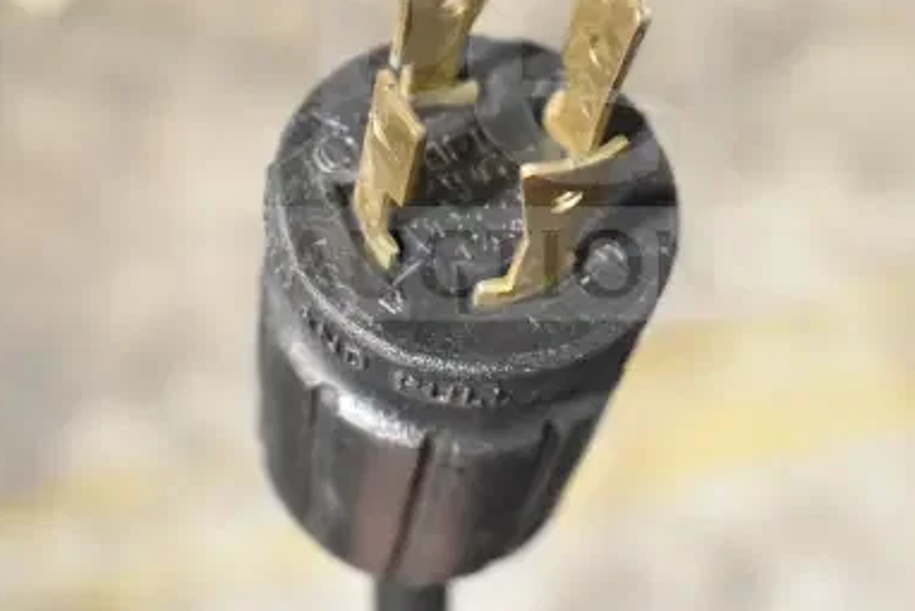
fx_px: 1703
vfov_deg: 20.1
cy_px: 131
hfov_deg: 30.0
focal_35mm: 67
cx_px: 525
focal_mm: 28
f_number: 4.5
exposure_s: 1/200
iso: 6400
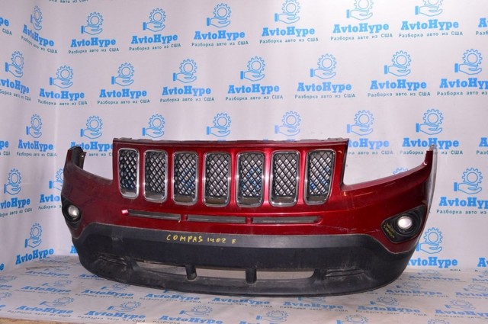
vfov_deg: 41.6
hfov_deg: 59.6
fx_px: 426
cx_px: 244
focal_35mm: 32
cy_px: 162
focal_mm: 21
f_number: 8
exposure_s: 1/160
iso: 1600
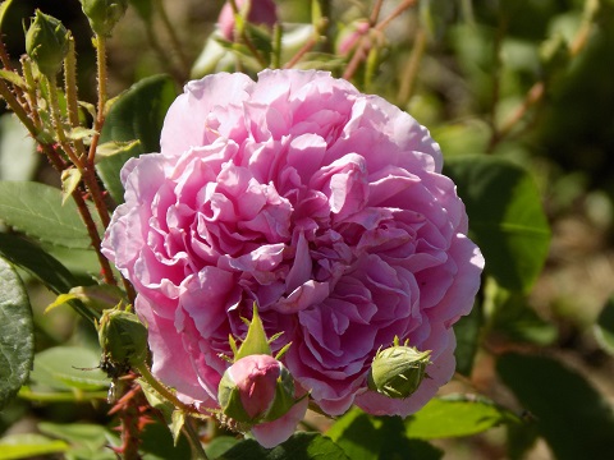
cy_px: 230
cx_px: 307
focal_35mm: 358
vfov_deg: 4.2
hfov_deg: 5.5
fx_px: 6350
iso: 80
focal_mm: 63.7
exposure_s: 1/250
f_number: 5.9
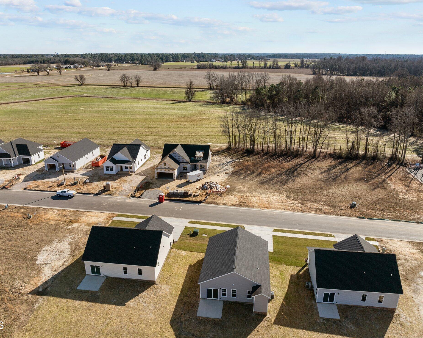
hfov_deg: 66.0
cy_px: 165
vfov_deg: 54.9
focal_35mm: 26
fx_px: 325
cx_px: 212
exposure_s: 1/3200
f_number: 2.8
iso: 170
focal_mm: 12.29
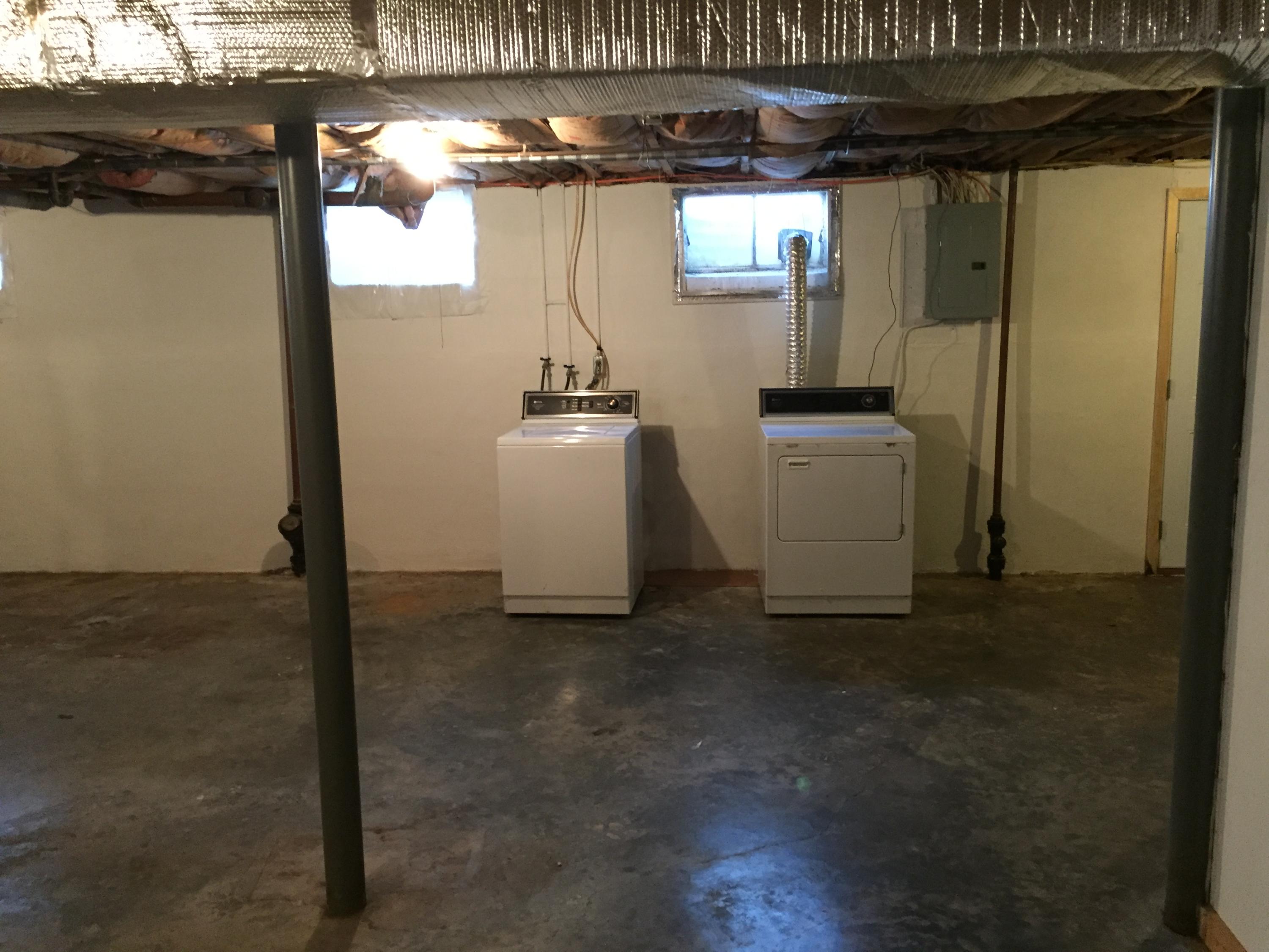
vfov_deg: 48.2
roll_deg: -0.4
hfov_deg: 61.7
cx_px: 634
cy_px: 476
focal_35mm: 29
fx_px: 1063
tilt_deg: -7.6
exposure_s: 1/15
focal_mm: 4.15
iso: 250
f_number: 2.2
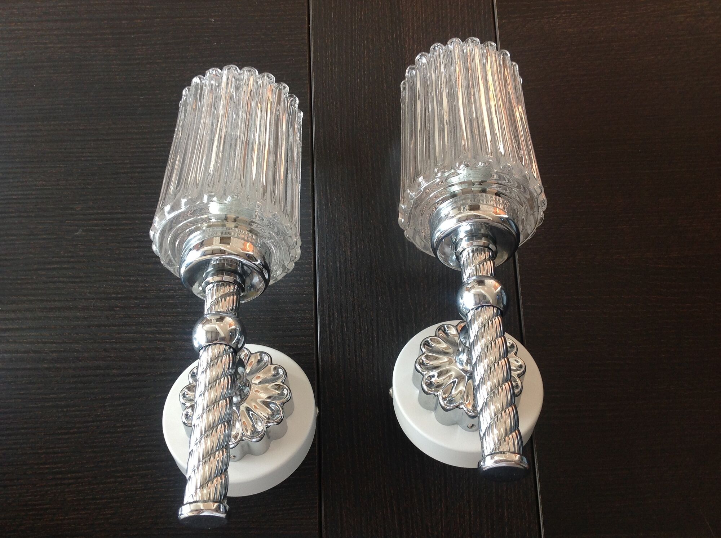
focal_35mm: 35
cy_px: 269
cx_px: 360
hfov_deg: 52.7
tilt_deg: -77.7
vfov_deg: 40.6
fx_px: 728
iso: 64
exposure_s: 1/60
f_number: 2.4
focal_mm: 4.28
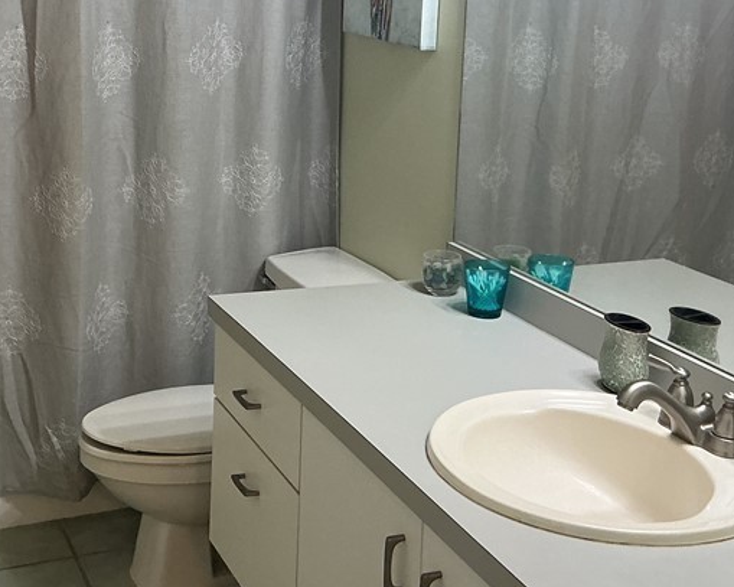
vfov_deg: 26.3
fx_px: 1238
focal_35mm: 57
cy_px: 150
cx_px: 283
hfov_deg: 32.9
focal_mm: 3
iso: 80
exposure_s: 1/60
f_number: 1.8
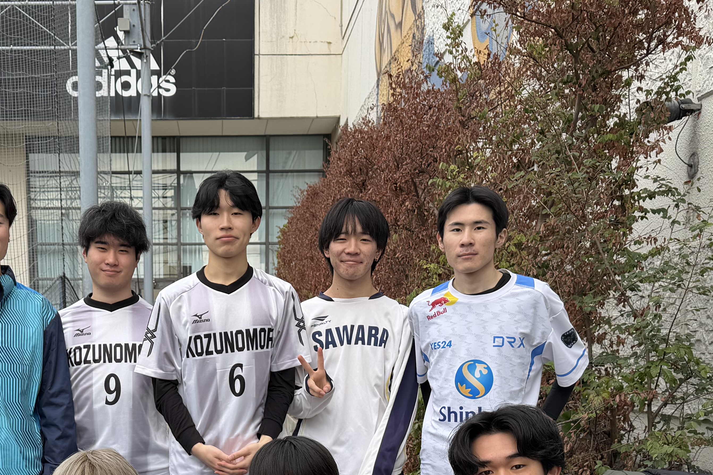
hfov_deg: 36.9
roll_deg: +1.0
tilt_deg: -6.0
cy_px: 470
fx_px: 1050
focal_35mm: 53
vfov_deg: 24.4
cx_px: 202
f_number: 1.78
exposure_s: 1/1032
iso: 80
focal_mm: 6.76
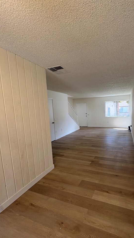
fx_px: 101
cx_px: 91
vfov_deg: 99.4
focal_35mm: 16
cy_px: 120
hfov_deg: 65.0
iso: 100
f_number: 2.2
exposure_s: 1/99
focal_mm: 2.22
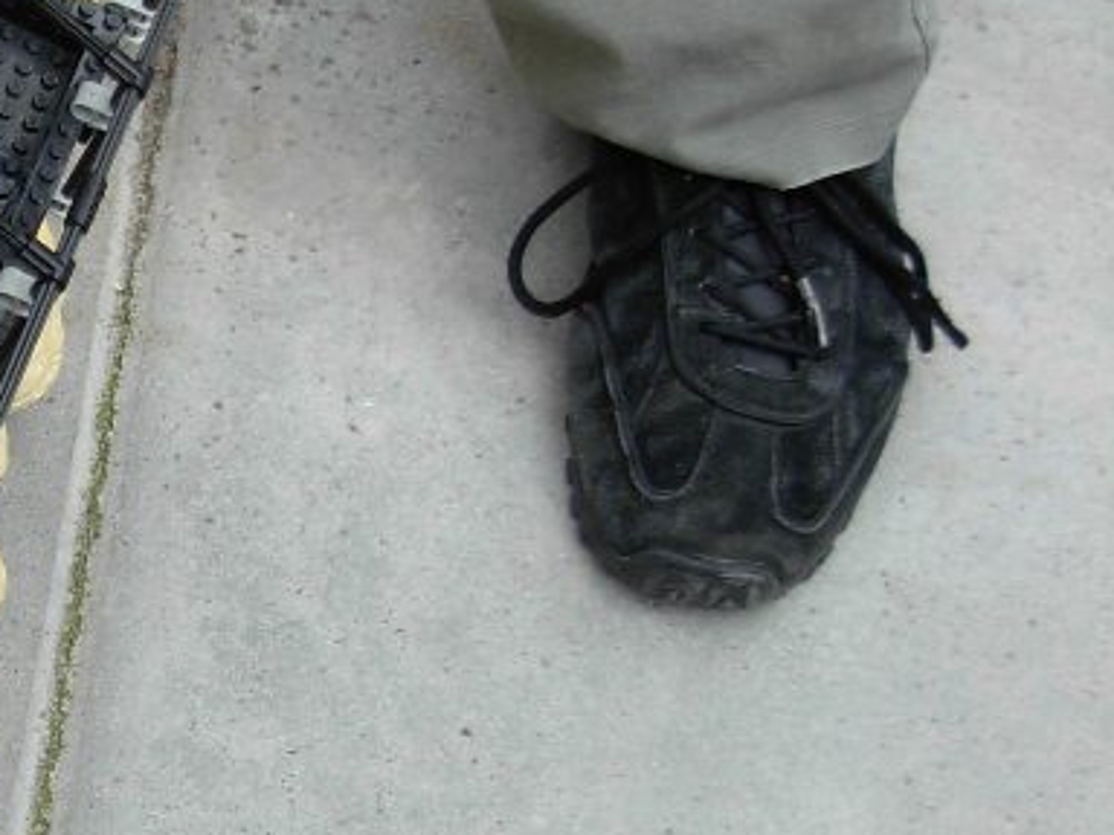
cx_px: -368
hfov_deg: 15.6
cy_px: 438
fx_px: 3862
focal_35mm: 120
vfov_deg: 12.3
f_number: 3.1
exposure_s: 1/362
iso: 79
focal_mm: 7.5
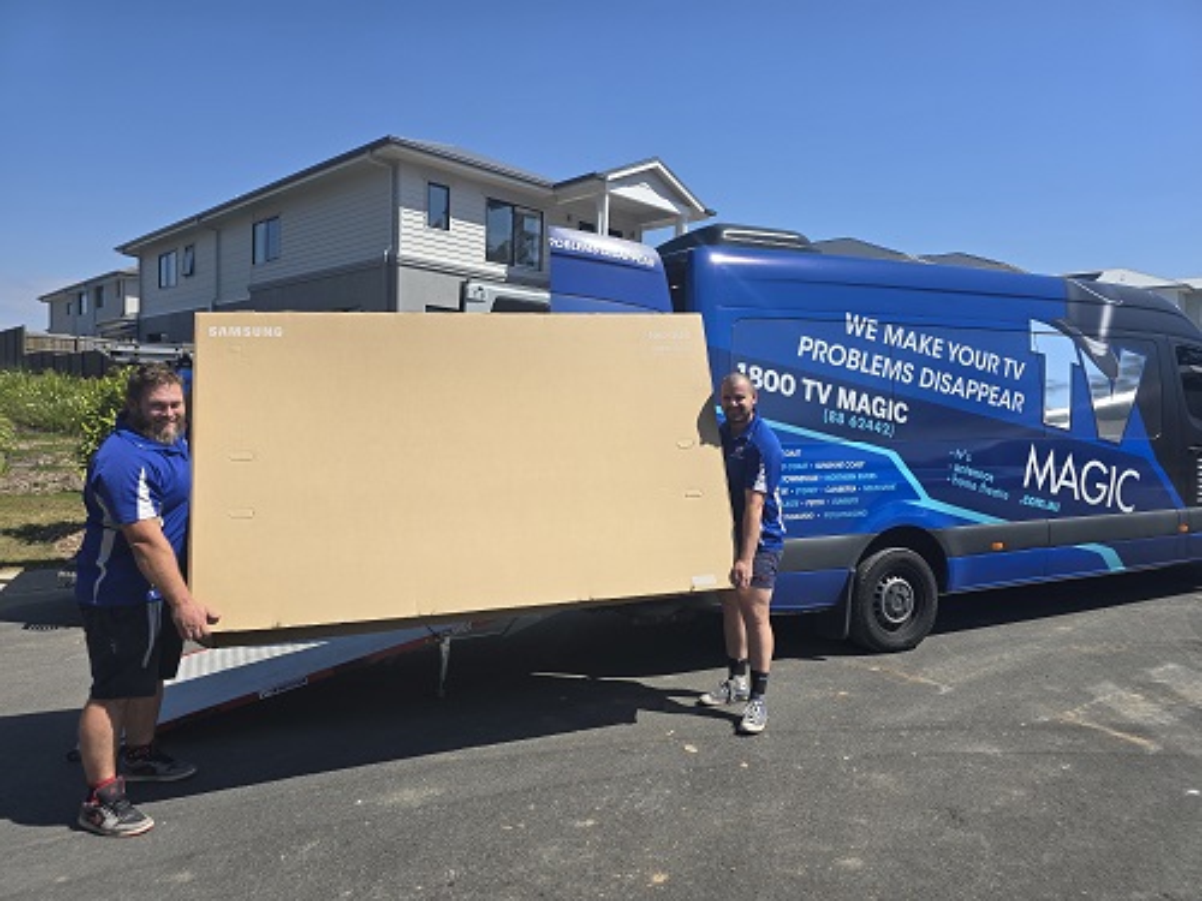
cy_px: 450
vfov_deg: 58.9
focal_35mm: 23
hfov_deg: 73.9
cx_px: 601
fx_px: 799
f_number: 1.7
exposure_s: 1/973
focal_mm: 6.3
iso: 12
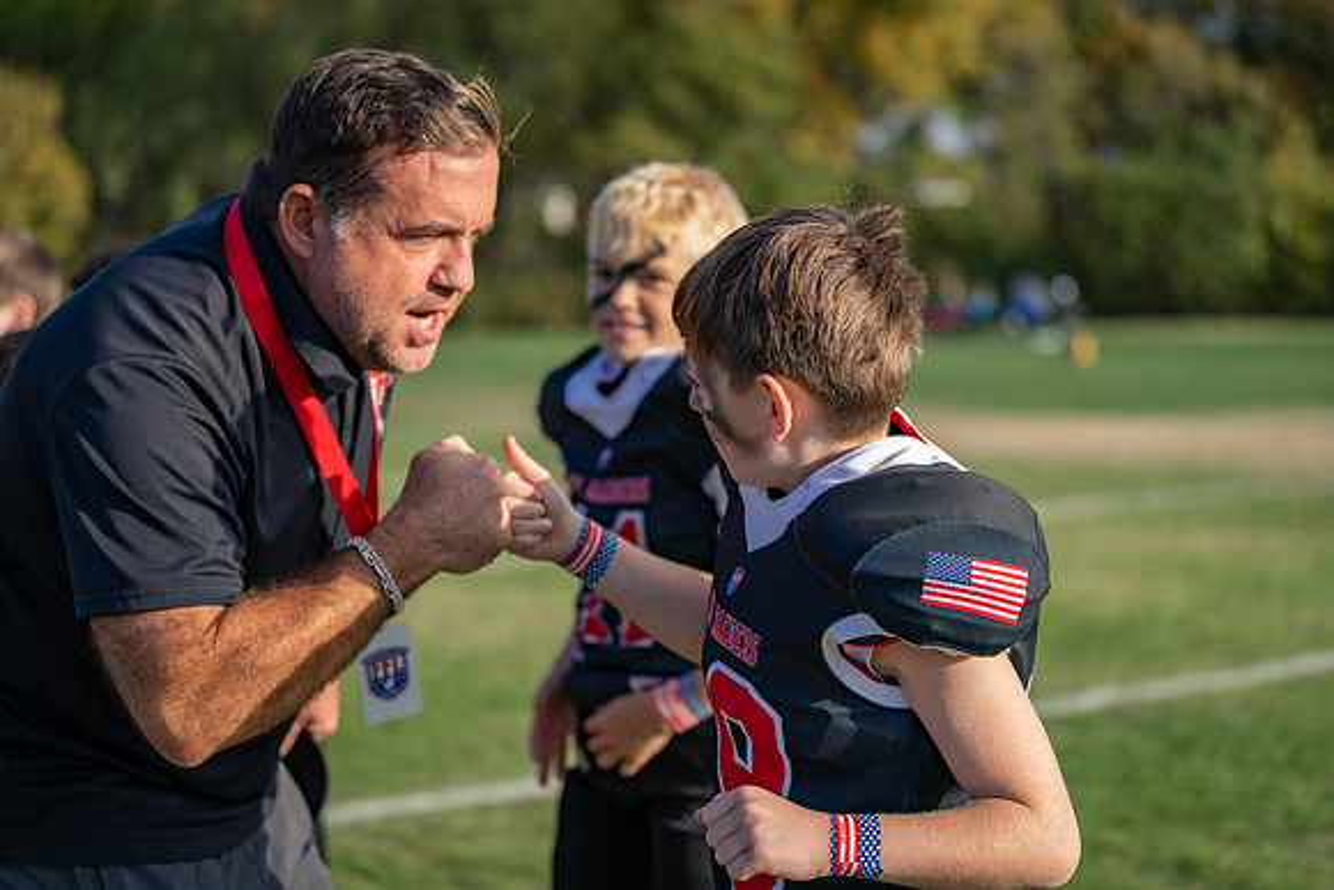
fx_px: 2594
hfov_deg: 28.8
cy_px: 445
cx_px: 667
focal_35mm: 70
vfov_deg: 19.5
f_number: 2.8
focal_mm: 70
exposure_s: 1/800
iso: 100
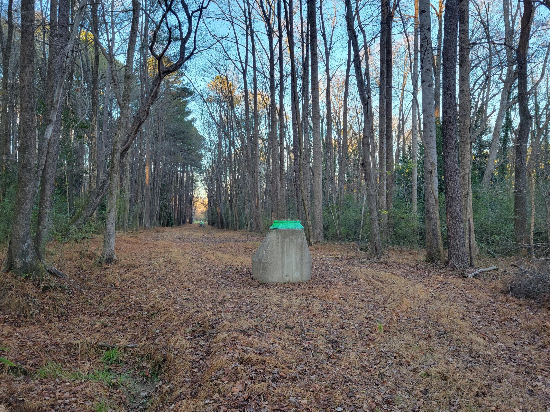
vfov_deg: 48.2
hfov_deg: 61.6
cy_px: 196
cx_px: 265
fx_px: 461
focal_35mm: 29
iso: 40
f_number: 1.8
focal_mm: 5.4
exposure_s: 1/120
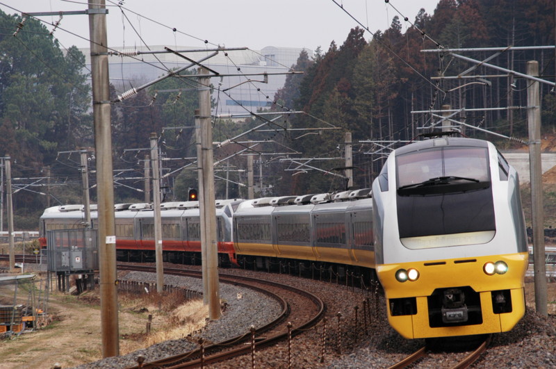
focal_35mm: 240
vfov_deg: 5.7
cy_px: 184
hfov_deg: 8.6
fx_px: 3701
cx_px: 278
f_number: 8
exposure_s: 1/350
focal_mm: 160
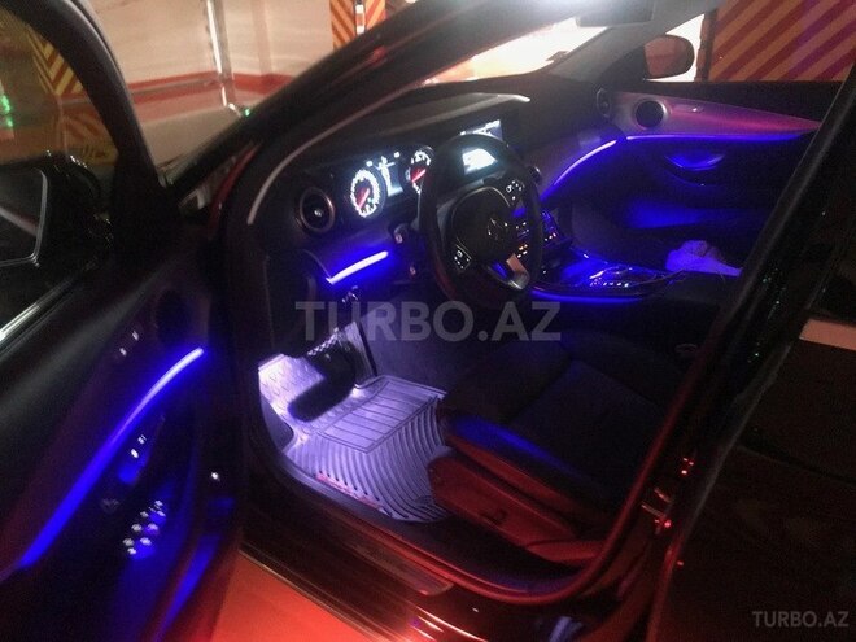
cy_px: 321
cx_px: 428
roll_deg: +3.7
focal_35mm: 28
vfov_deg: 49.7
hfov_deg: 63.4
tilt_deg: -26.2
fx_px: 692
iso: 640
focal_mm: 3.99
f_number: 1.8
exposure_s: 1/4
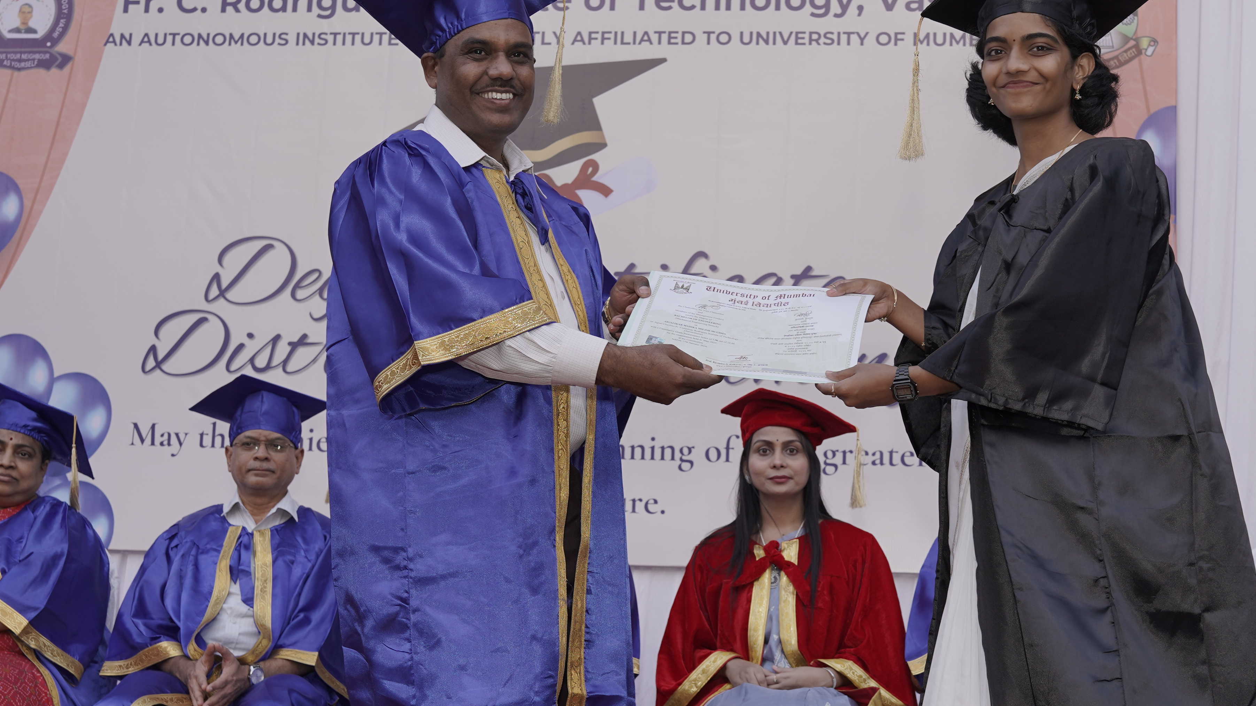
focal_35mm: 61
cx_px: 789
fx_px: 2031
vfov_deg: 19.7
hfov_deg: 34.2
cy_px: 465
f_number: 5
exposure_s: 1/50
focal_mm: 35
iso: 100
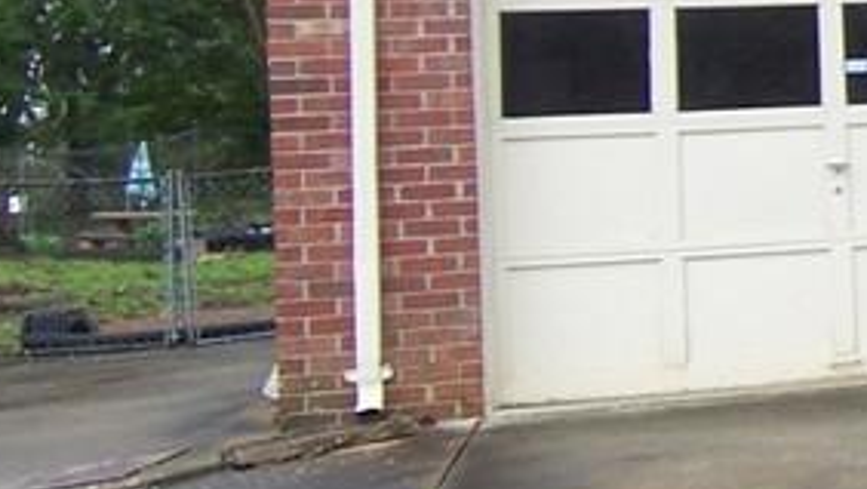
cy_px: -6
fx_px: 2093
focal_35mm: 91
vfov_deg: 13.1
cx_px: 1476
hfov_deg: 19.0
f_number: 2.8
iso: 64
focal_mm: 3.8
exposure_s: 1/60
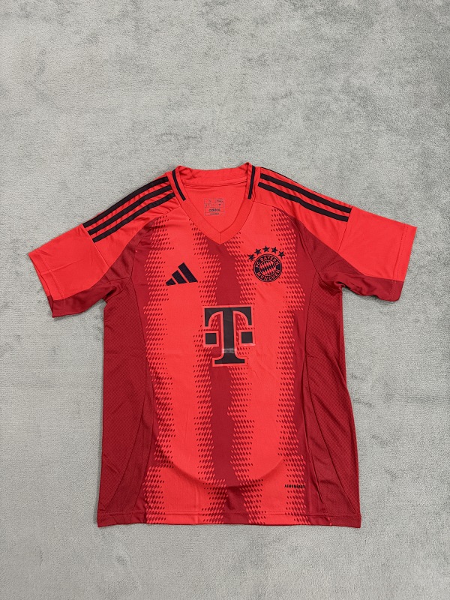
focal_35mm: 24
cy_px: 300
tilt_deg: -82.3
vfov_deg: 71.6
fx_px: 416
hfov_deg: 56.8
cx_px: 225
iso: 400
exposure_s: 1/60
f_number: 1.78
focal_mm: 6.76
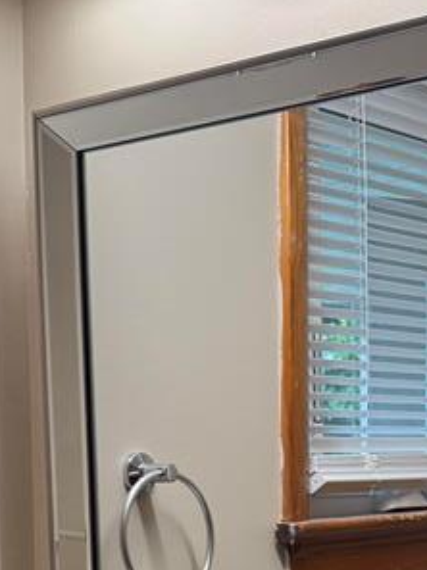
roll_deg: -1.1
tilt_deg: -9.4
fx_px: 1365
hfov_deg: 17.7
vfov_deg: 21.4
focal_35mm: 83
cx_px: 329
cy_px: 730
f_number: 1.78
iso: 200
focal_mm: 6.76
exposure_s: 1/120
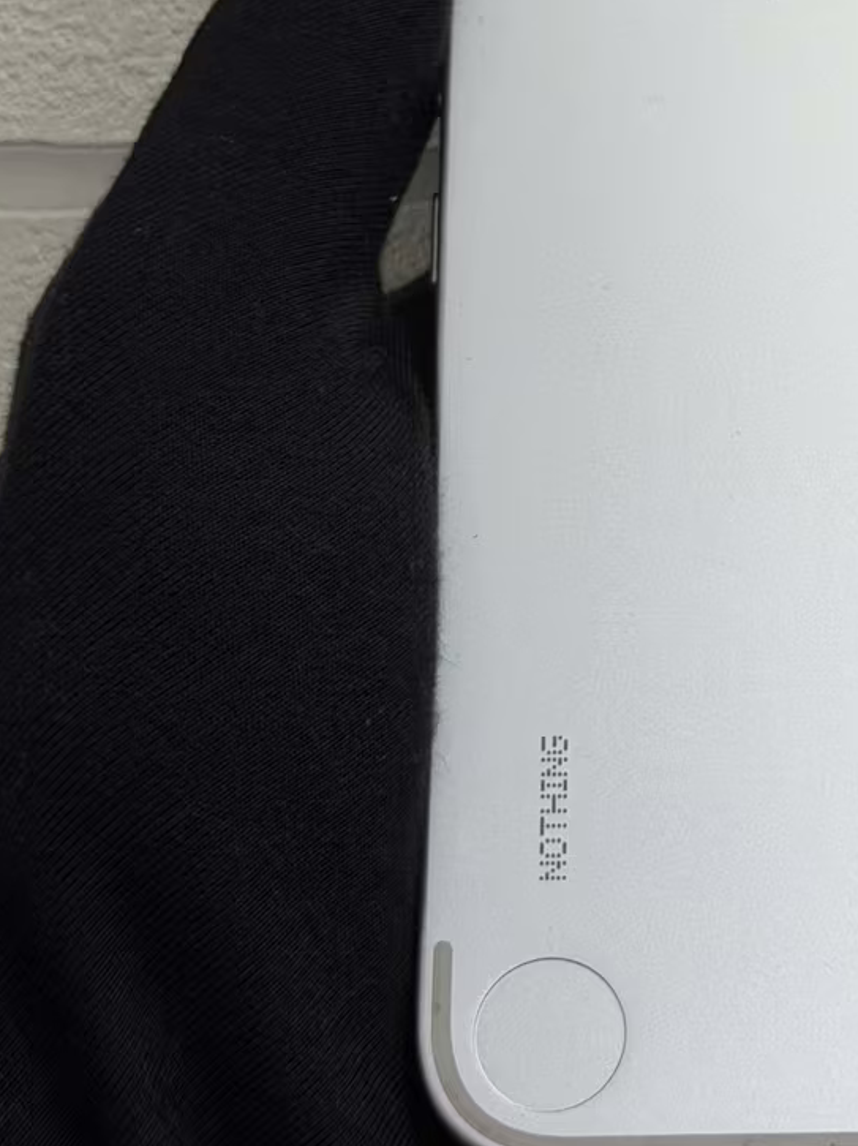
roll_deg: +0.4
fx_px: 3506
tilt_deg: +0.1
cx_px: 830
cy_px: 294
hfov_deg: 13.8
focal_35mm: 106
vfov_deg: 18.4
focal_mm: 6.76
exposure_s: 1/121
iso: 50
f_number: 1.78
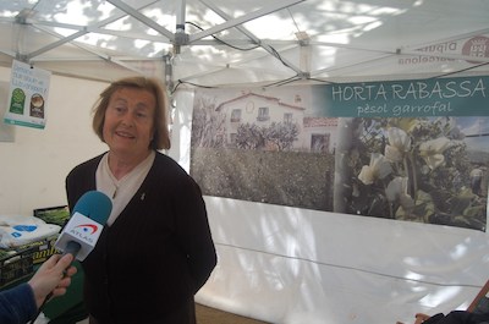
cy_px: 162
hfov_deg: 64.7
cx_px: 244
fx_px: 386
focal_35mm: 28
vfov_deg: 45.5
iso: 200
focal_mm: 19
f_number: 6.3
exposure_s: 1/160
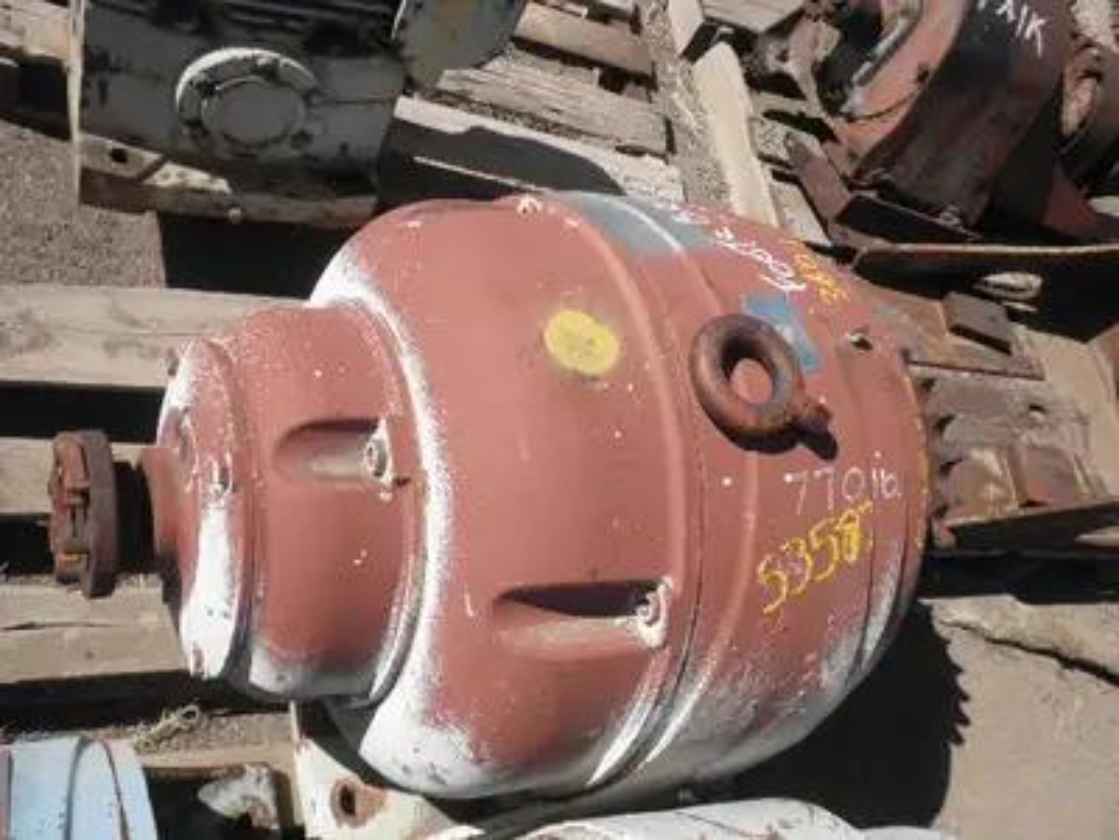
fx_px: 1131
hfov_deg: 52.6
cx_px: 560
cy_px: 420
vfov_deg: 40.7
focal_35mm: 35
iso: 64
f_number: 9.1
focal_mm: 6.1
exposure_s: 1/125
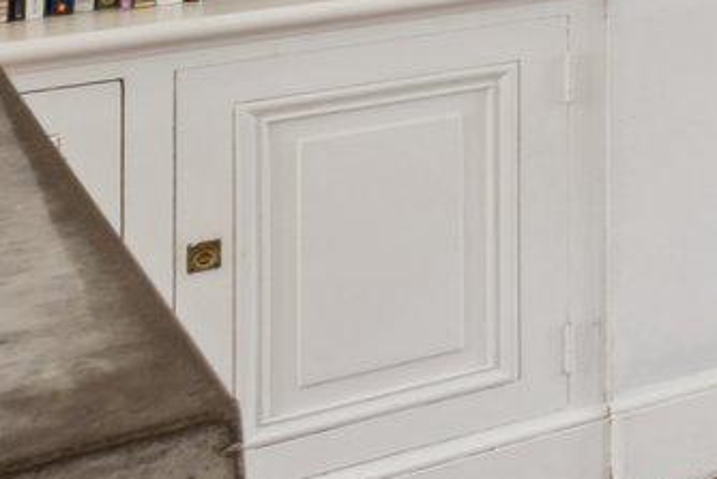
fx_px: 1833
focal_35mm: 92
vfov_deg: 13.3
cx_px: 2147
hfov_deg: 11.6
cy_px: -411
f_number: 8
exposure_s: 1/3.33
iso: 250
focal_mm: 10
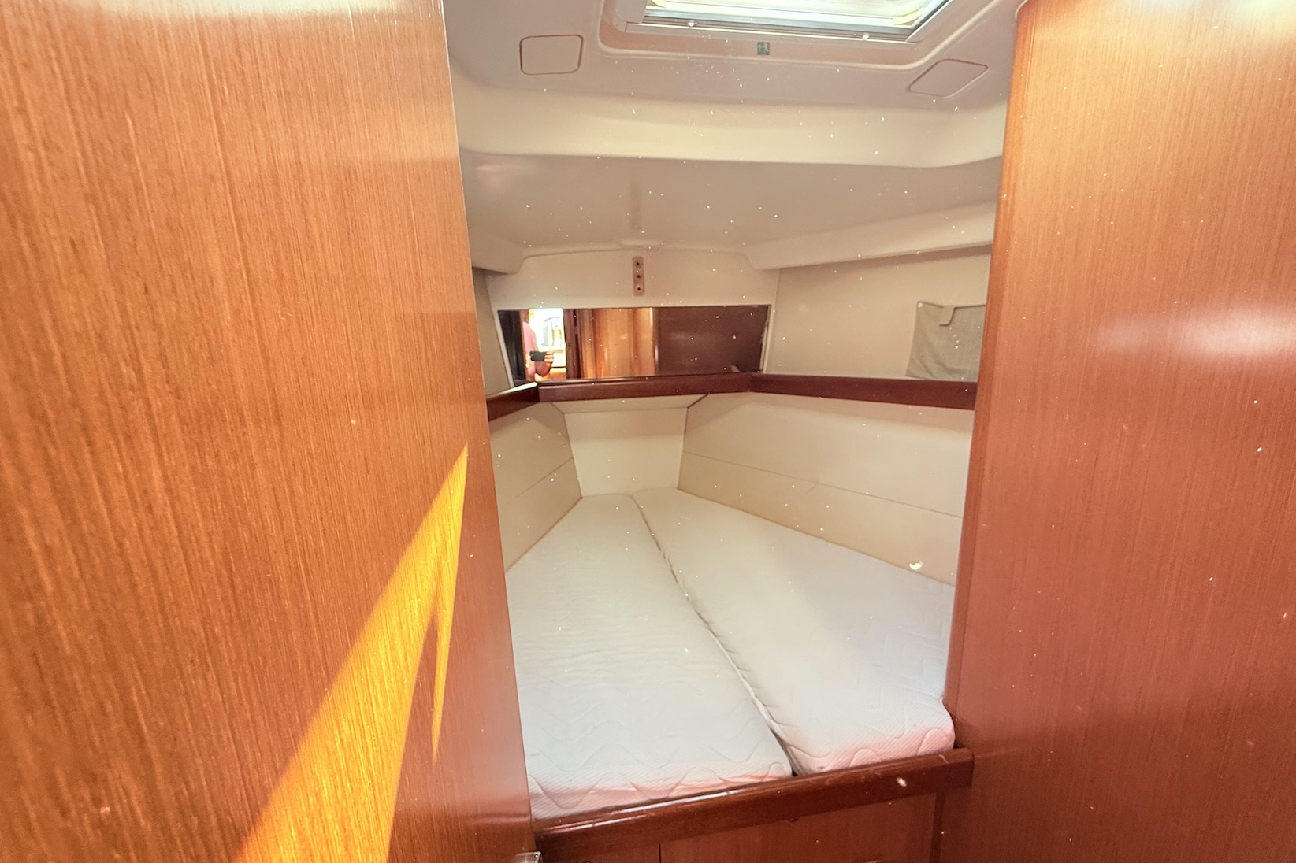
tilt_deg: -15.0
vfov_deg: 69.7
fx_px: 612
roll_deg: +2.2
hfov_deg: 93.3
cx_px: 669
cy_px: 515
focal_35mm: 17
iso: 200
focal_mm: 2.22
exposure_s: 1/99
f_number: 2.2
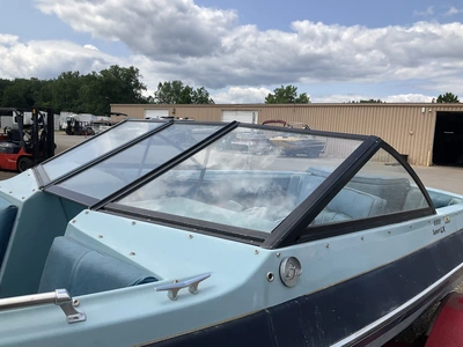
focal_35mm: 29
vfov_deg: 48.2
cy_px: 174
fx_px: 388
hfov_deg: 61.7
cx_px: 232
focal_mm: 3
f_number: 1.8
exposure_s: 1/1730
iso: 25
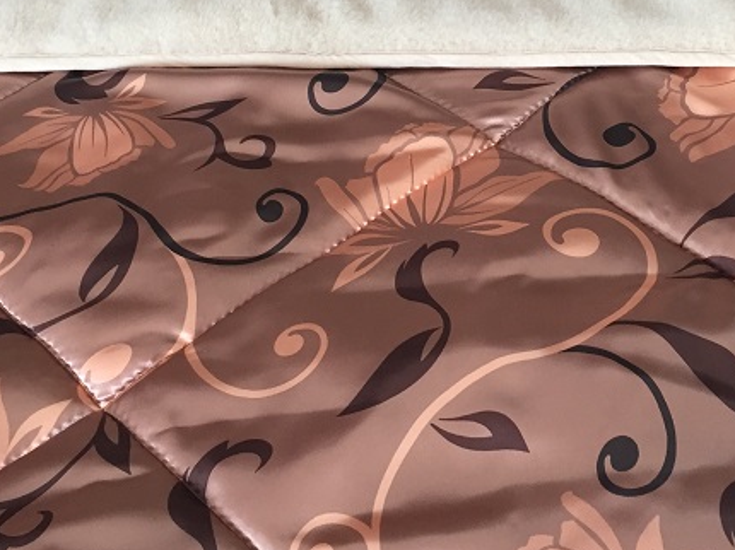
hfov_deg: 35.3
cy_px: 60
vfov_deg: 26.2
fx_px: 1146
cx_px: 472
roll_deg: +0.1
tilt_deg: -38.1
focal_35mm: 54
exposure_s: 1/33
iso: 125
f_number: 2.2
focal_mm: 4.15
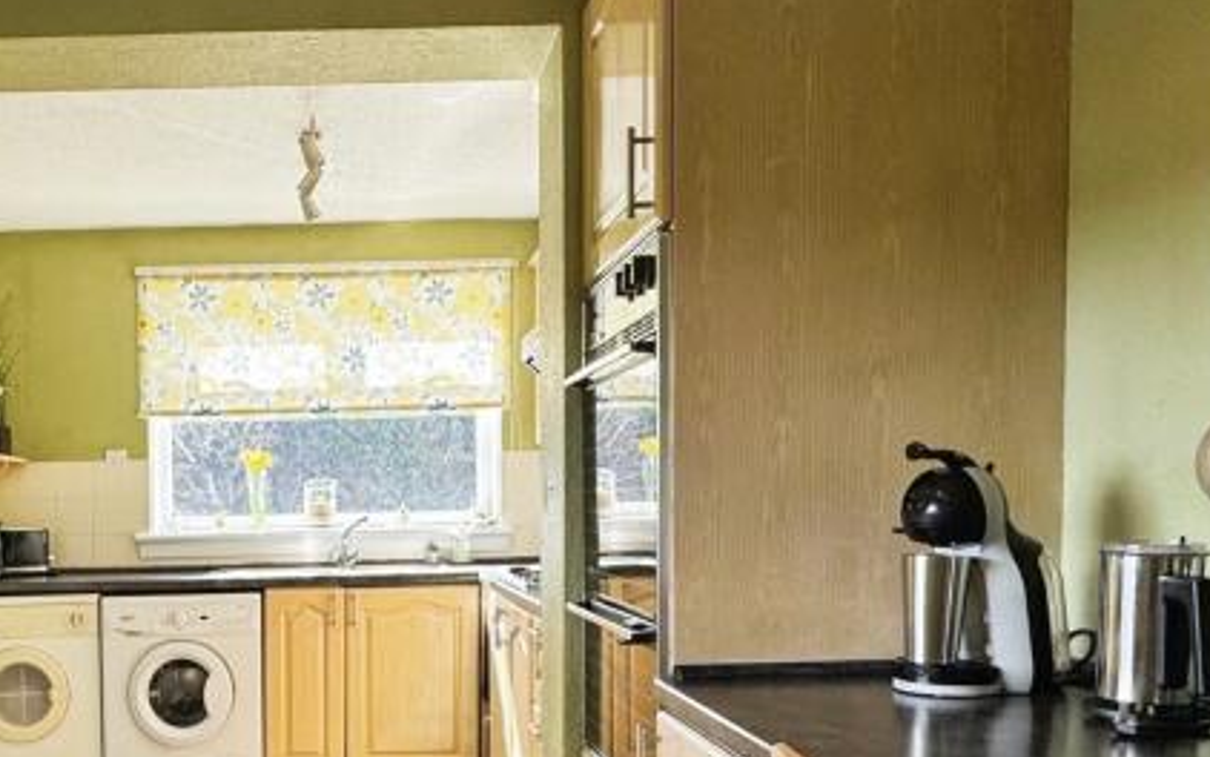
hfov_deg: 52.5
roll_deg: +1.6
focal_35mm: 36
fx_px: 1187
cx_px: 364
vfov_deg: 33.6
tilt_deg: -6.1
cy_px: 675
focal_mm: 2.22
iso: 50
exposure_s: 1/99
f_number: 2.2
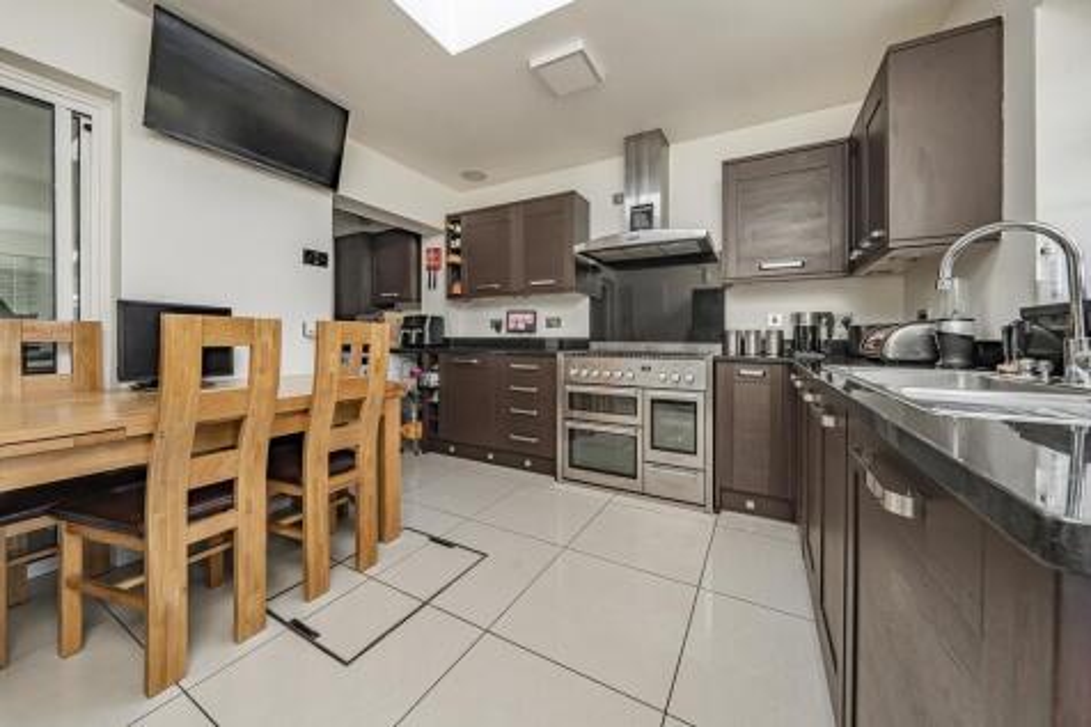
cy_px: 364
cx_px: 546
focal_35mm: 12
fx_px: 364
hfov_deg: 112.6
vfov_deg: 90.0
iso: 320
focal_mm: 12
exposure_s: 1/13
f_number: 9
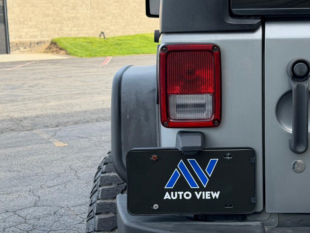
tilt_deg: -6.4
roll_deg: +2.5
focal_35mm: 65
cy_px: 91
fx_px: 582
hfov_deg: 29.7
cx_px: 189
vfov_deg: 22.6
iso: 64
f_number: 1.78
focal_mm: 6.76
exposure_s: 1/1055
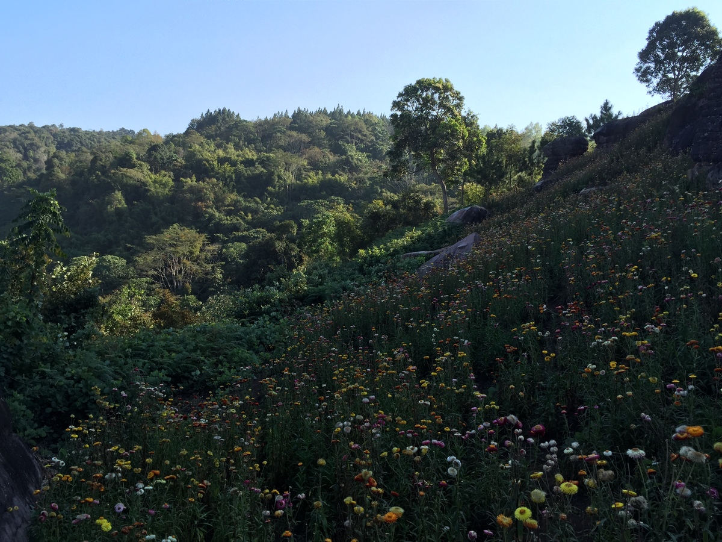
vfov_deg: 48.2
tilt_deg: -3.4
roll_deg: -3.3
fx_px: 605
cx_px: 361
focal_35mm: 29
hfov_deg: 61.7
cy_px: 271
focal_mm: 4.15
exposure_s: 1/920
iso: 32
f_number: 2.2
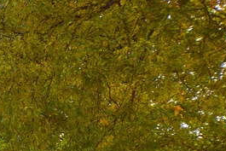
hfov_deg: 21.8
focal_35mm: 87
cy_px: 181
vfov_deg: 15.2
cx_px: -38
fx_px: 546
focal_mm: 24
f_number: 8
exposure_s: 1/250
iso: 250
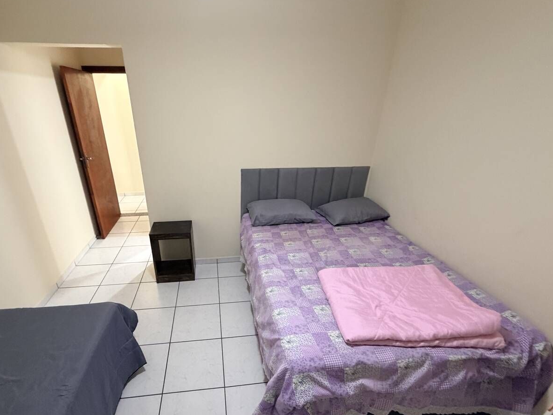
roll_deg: -0.1
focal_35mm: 17
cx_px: 243
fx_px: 272
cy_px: 224
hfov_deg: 90.6
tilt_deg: -23.2
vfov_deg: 74.6
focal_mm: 2.22
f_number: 2.2
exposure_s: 1/60
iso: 500
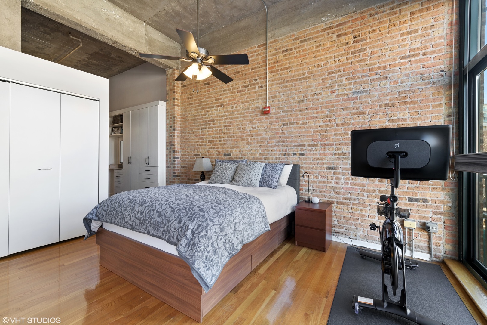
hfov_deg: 100.4
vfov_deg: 77.3
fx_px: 203
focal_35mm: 15
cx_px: 244
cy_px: 162
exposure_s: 1/8
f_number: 9
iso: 200
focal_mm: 15
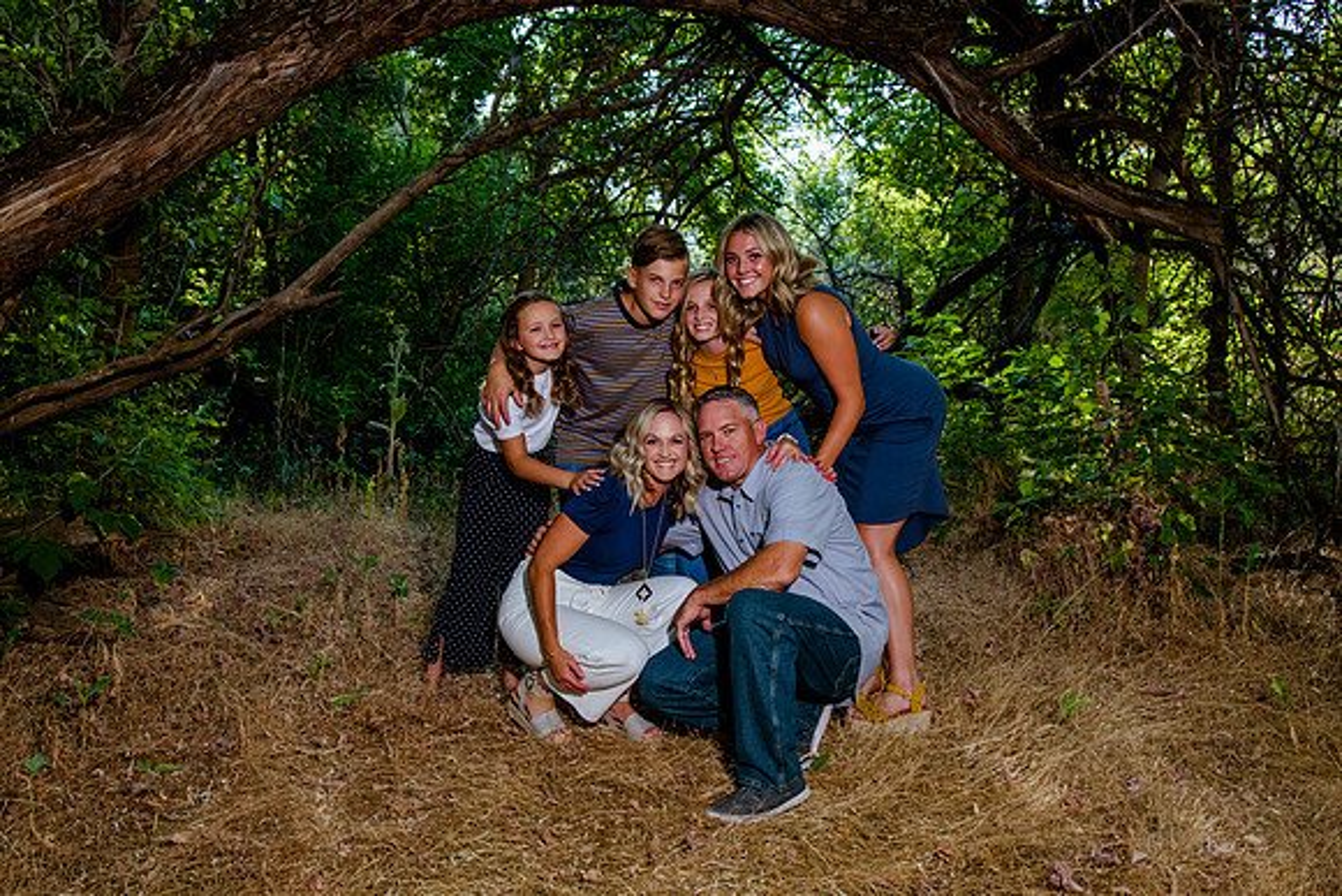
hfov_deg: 52.2
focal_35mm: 37
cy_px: 453
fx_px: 1368
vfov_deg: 36.2
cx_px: 643
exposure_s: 1/320
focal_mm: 31
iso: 800
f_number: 8
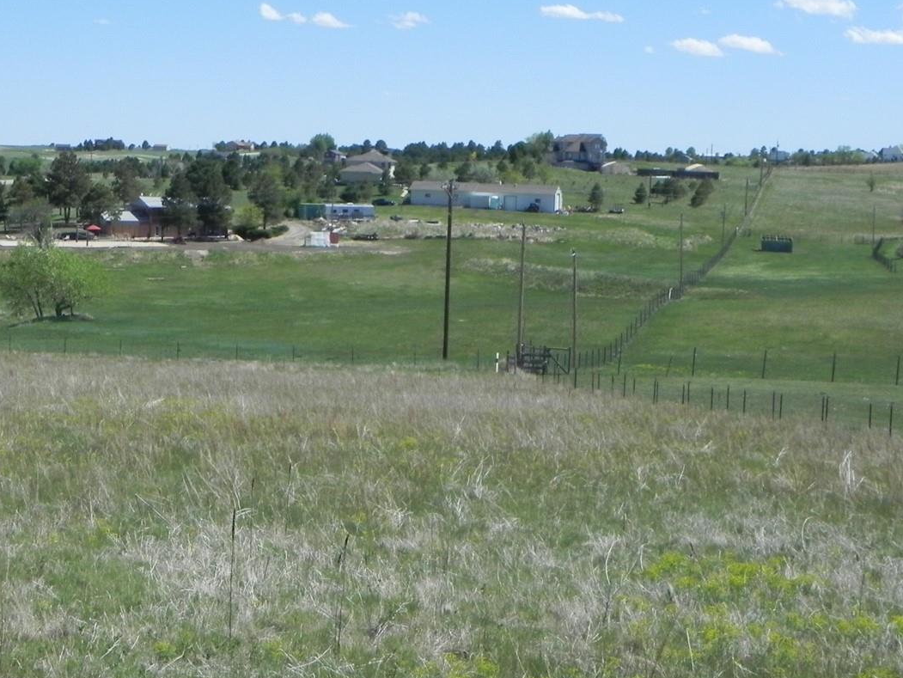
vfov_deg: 21.0
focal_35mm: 70
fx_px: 1827
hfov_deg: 27.6
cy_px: 292
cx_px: 285
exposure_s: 1/408
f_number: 7.1
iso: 160
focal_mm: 8.2
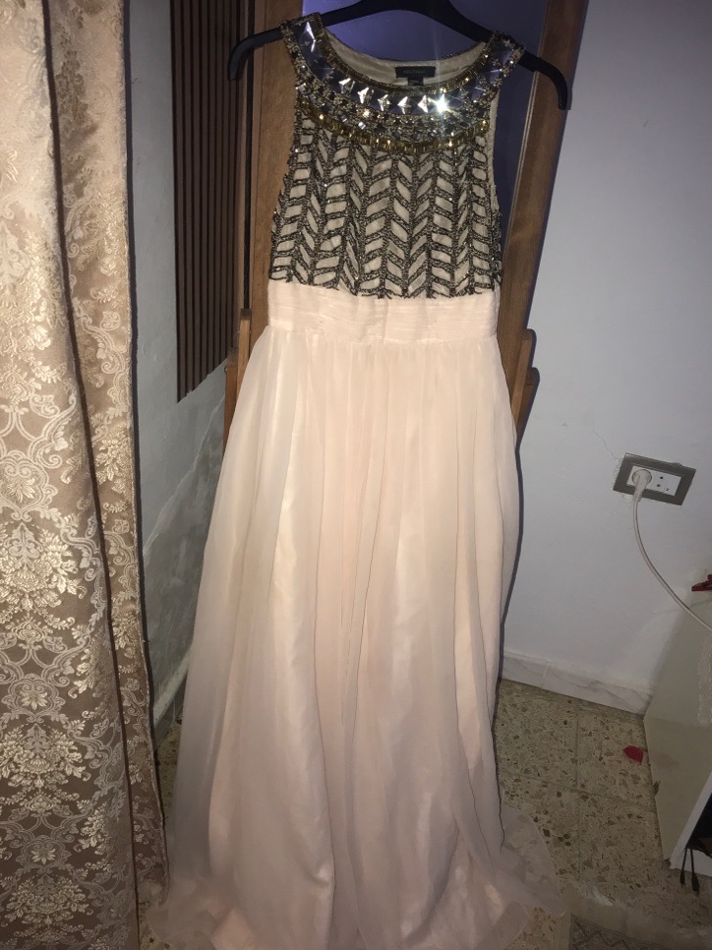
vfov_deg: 61.7
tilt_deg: -30.6
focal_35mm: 29
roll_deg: -6.7
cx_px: 367
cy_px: 473
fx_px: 796
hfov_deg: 48.2
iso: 40
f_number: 1.8
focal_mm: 3.99
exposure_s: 1/17
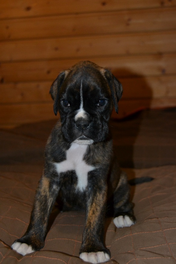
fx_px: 374
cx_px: 88
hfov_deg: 26.5
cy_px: 132
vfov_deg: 38.9
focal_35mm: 51
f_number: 4.5
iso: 1250
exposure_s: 1/60
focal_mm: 34
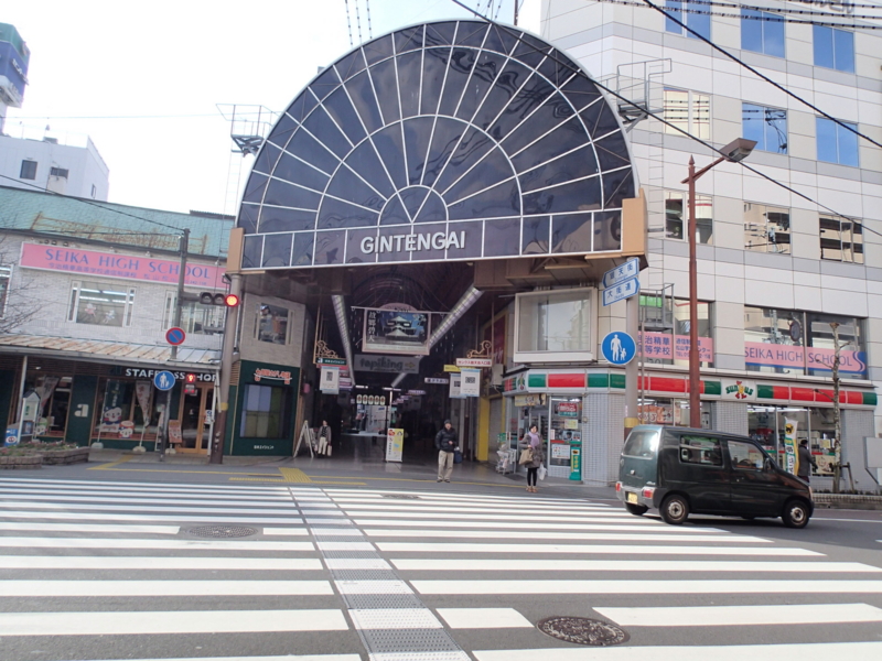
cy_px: 330
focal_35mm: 25
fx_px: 637
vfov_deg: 54.9
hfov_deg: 69.4
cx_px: 441
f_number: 2.8
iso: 100
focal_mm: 4.5
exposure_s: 1/640
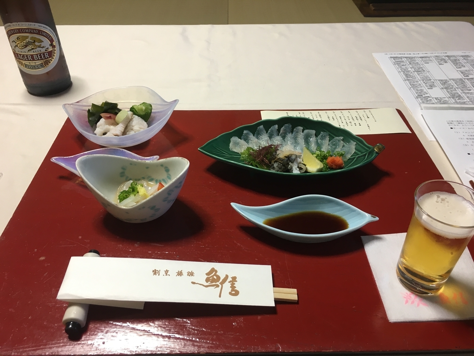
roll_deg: +0.2
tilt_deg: -40.2
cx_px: 237
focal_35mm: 29
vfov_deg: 48.2
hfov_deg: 61.7
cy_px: 178
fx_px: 397
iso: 64
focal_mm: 4.15
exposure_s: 1/30
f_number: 2.2
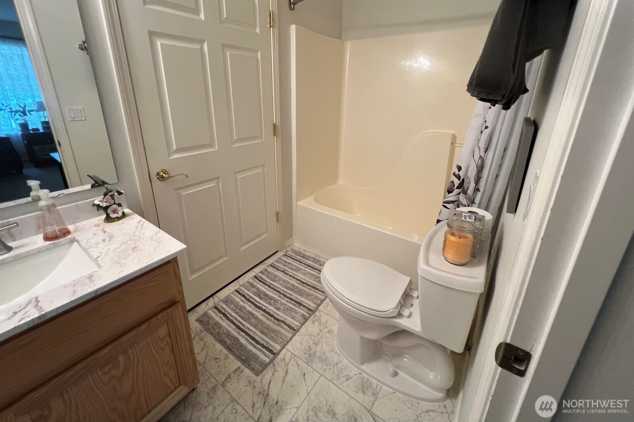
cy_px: 177
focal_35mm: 14
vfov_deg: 80.6
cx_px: 313
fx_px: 247
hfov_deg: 104.2
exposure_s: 1/120
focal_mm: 1.57
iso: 160
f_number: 1.8
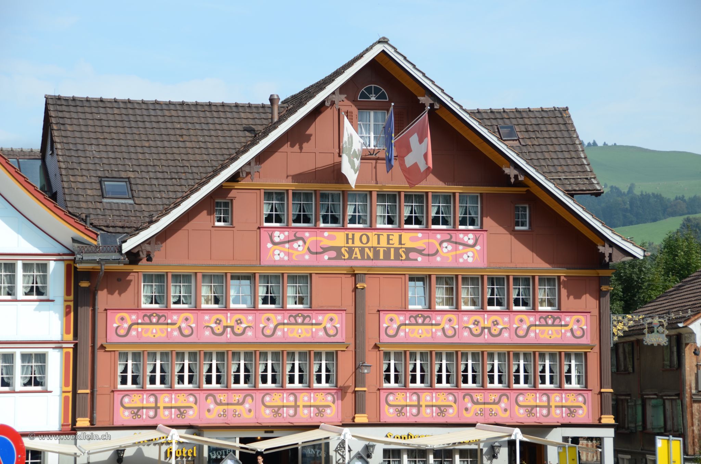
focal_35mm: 112
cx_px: 350
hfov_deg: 18.2
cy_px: 232
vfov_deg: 12.1
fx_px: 2186
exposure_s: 1/500
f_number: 6.3
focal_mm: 75
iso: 100
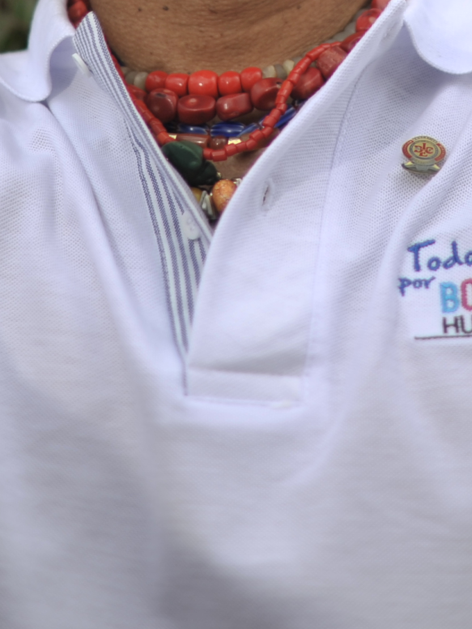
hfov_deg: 8.1
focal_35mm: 184
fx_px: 3346
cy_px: -99
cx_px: 331
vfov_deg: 10.6
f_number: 1.4
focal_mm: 50
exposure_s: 1/8000
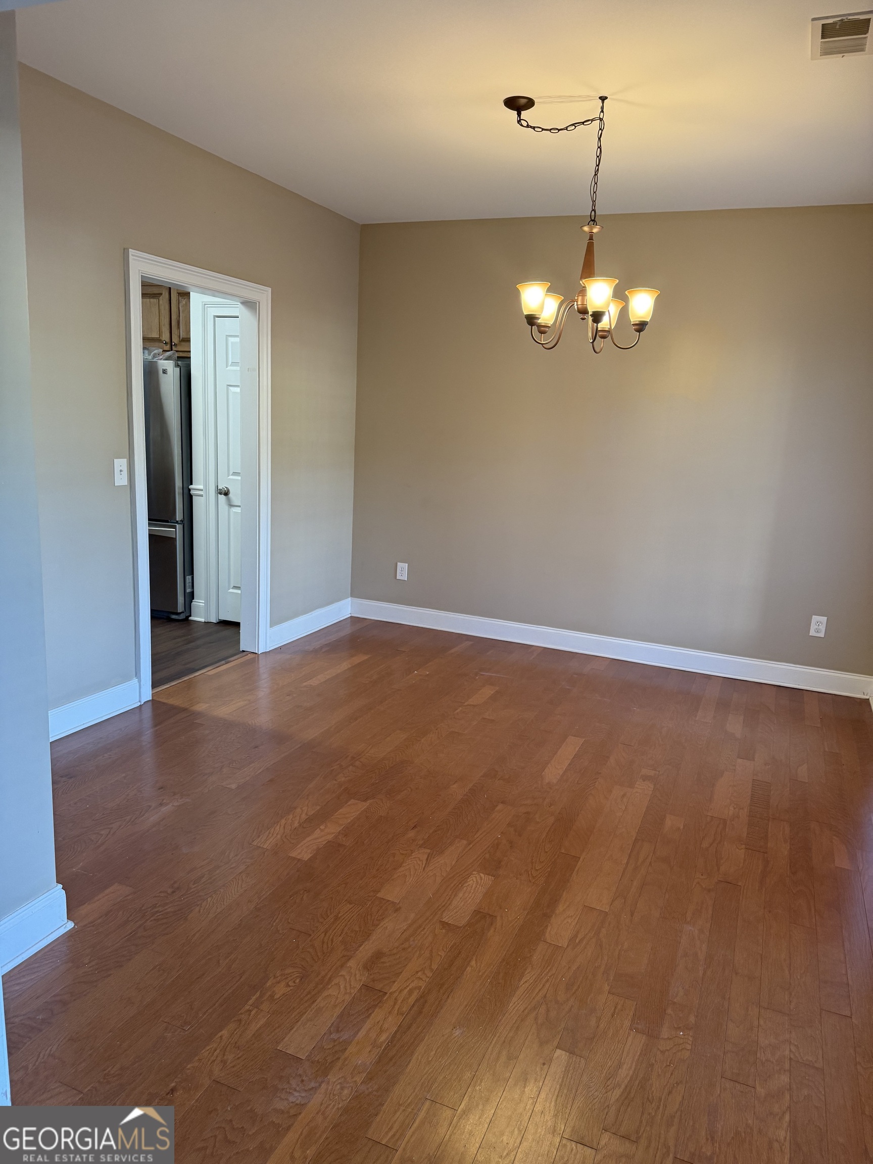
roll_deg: -3.7
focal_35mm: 24
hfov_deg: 56.8
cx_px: 436
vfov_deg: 71.6
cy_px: 582
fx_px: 807
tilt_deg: -11.6
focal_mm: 6.76
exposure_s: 1/120
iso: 200
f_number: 1.78
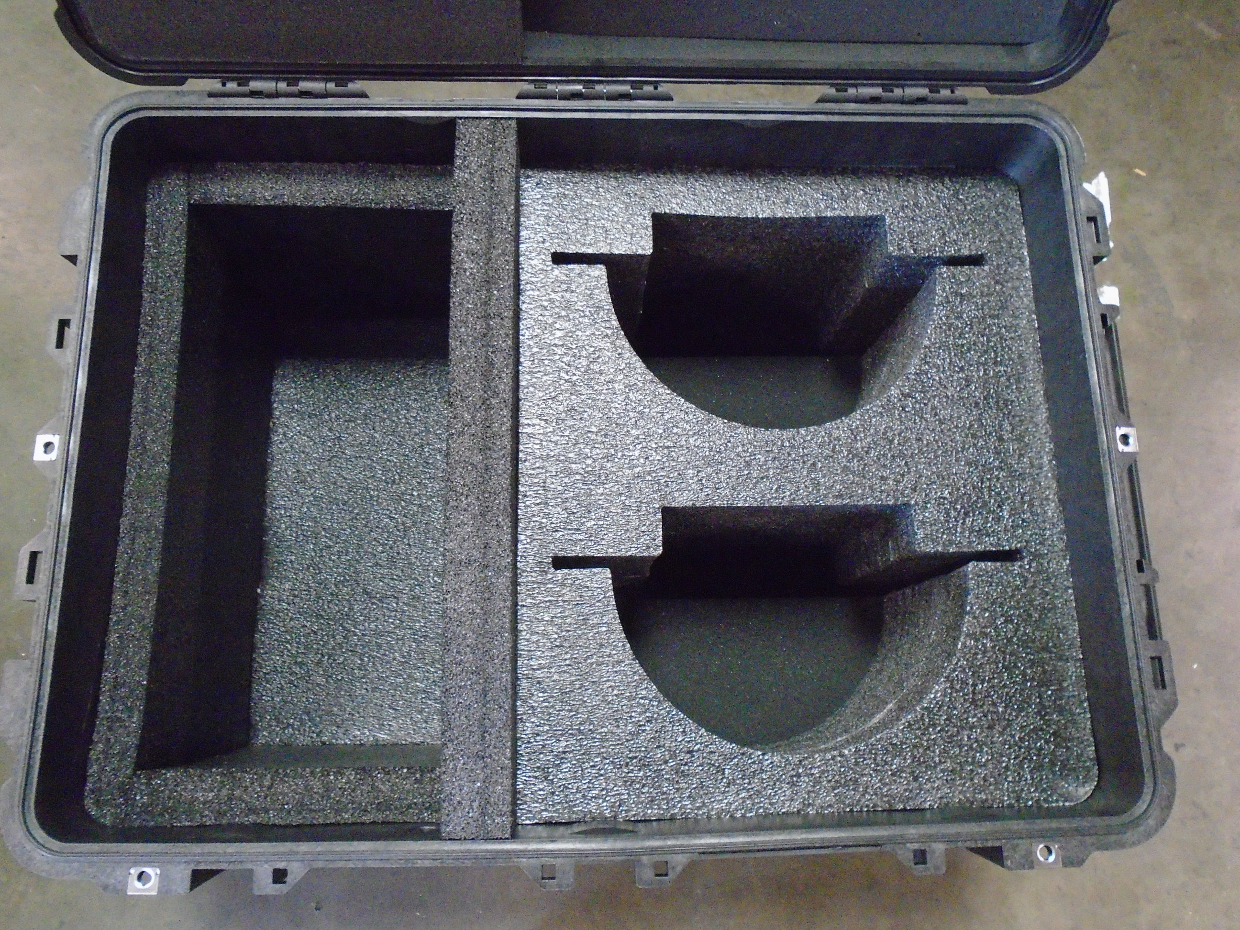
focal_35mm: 26
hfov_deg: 67.3
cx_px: 620
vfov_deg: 53.1
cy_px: 465
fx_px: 931
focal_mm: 4.6
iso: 800
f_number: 3.2
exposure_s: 1/30
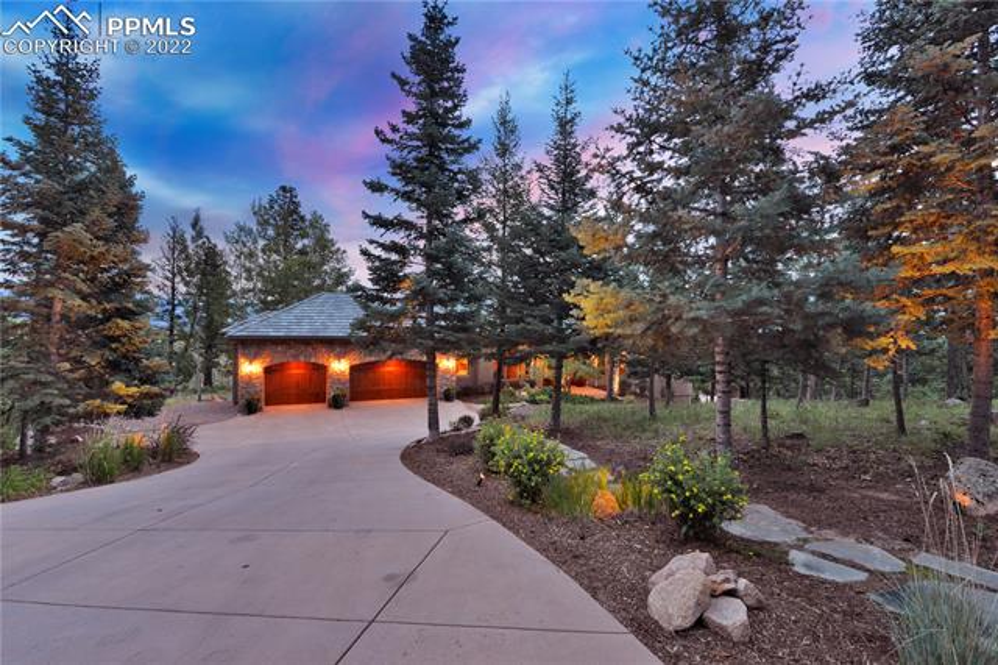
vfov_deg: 73.7
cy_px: 332
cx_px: 499
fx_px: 443
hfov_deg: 96.8
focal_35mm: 16
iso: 800
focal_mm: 16
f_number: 8
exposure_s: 1/4
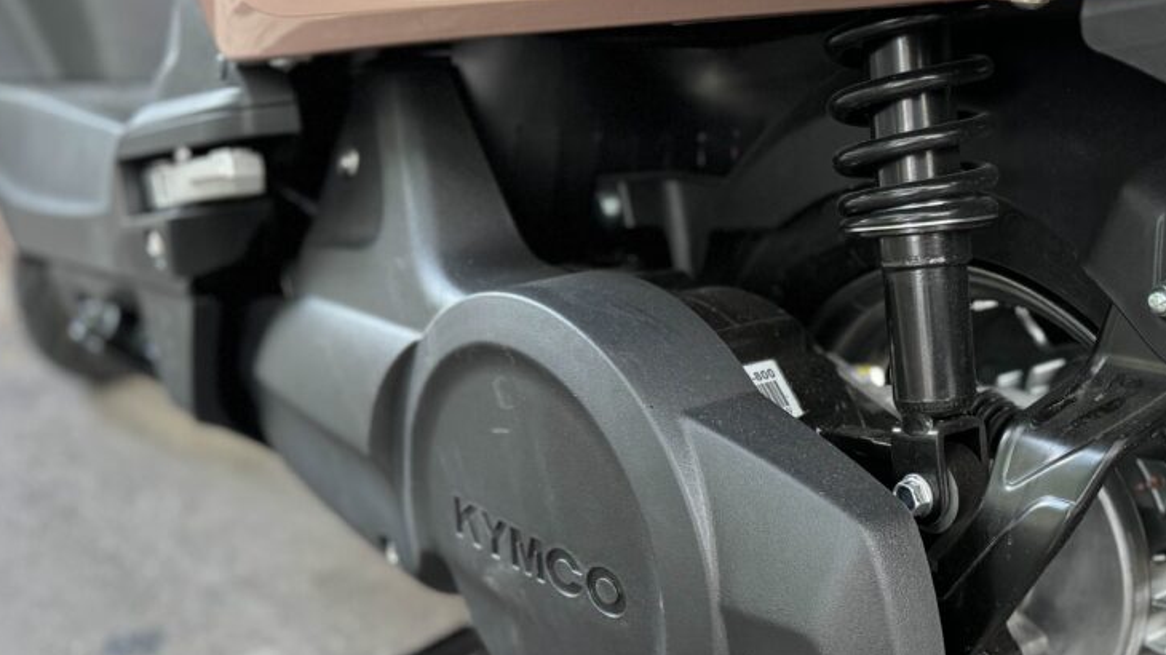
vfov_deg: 27.3
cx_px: 858
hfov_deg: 45.9
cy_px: 500
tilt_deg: -25.5
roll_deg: -0.4
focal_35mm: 43
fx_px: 1329
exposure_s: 1/60
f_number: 1.78
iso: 250
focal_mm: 6.76
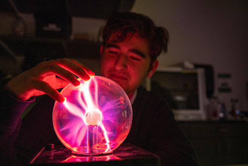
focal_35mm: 33
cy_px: 83
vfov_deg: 39.5
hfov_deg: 56.6
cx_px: 124
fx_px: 230
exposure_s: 1/5
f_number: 4
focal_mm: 32.5
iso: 400
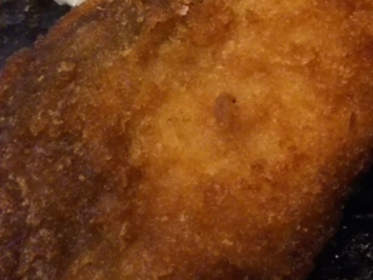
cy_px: 33
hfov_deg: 24.6
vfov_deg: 18.6
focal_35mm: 78
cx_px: 303
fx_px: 840
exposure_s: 1/120
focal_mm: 4
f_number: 2.2
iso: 320
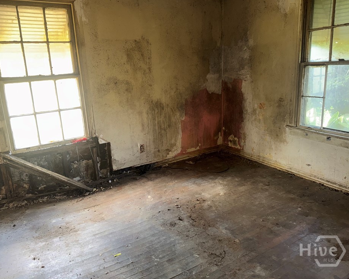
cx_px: 158
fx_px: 268
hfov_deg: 65.9
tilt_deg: -15.6
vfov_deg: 54.9
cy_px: 135
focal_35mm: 26
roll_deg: +2.8
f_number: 1.78
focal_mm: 6.76
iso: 160
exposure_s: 1/16
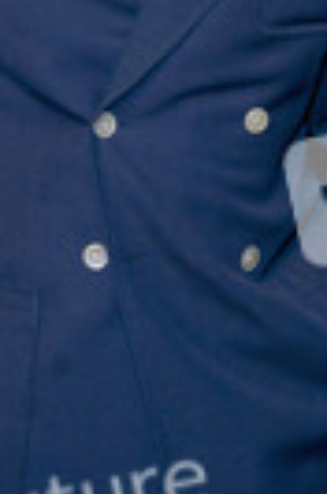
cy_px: -7
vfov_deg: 12.3
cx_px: 139
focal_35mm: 166
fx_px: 2273
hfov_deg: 8.2
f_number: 6.3
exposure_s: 1/160
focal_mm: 55
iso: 1250
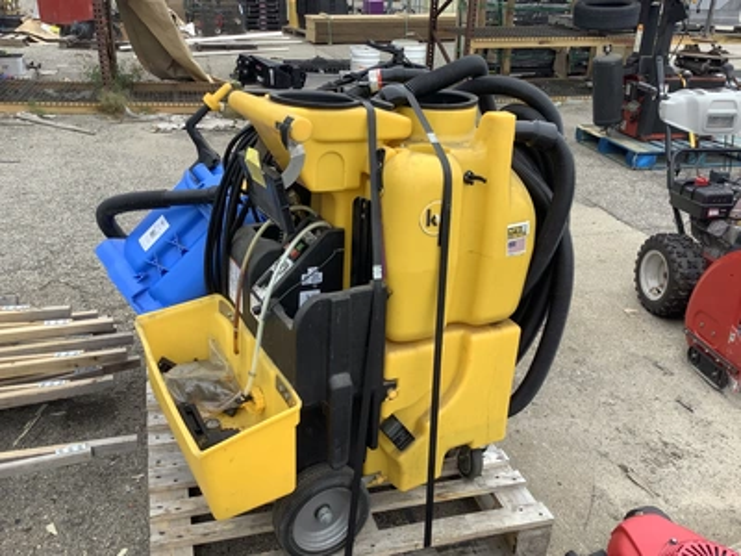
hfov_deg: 58.4
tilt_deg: -26.4
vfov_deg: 45.4
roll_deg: -1.5
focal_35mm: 31
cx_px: 370
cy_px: 278
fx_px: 664
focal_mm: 3.3
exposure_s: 1/314
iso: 25
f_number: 2.4
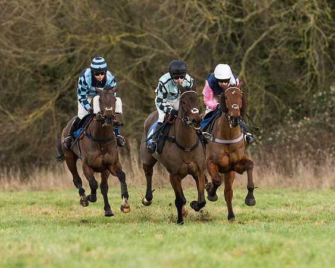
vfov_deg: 2.2
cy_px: 136
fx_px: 6996
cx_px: 205
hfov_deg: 2.7
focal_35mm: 706
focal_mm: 270
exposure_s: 1/1250
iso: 800
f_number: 4
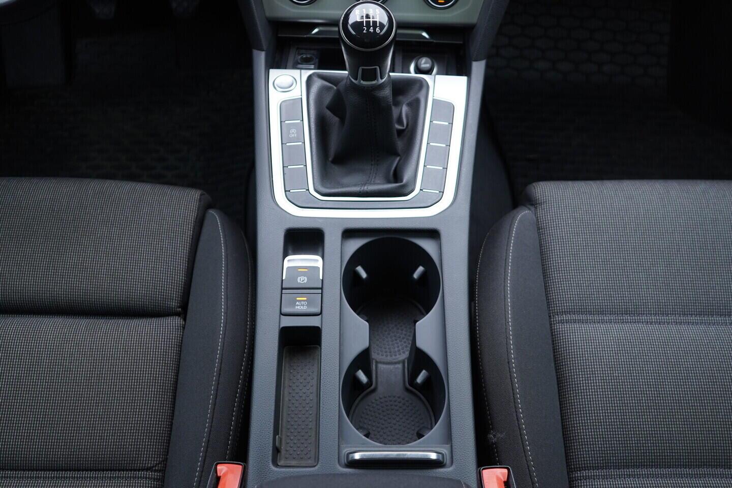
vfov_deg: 36.9
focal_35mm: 36
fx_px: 732
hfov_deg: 53.1
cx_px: 366
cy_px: 244
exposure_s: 1/40
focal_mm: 24
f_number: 2.8
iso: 320
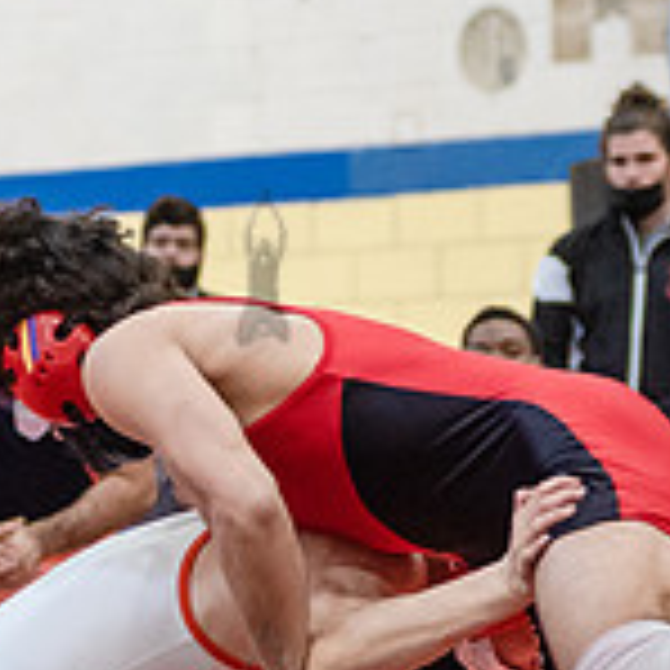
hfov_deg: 6.0
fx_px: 6394
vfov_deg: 6.0
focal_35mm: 292
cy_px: 694
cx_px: 335
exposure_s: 1/400
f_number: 3.5
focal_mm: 80
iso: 4000
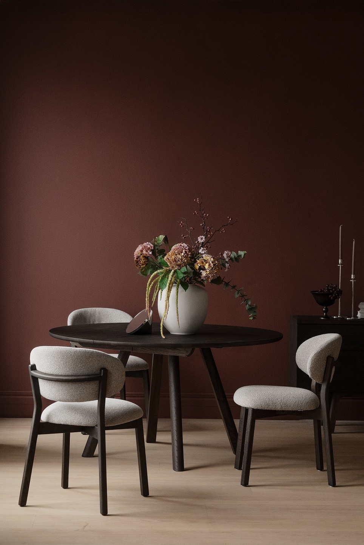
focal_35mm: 85
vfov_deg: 23.9
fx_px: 1288
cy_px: 272
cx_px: 182
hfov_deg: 16.1
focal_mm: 85
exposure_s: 1/80
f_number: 6.3
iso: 2000
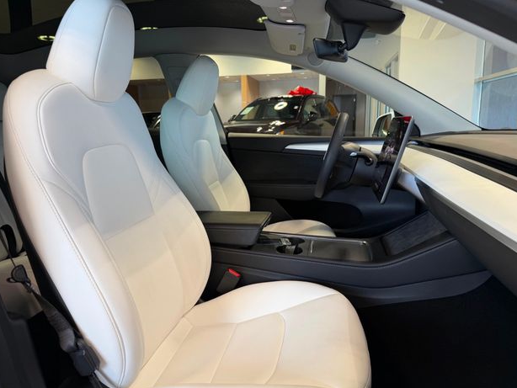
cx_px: 250
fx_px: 374
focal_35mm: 25
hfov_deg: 69.4
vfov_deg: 54.9
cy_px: 188
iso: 100
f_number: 1.78
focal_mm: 6.76
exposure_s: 1/111
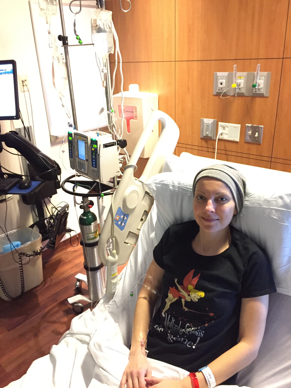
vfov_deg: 61.7
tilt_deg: -21.7
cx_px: 146
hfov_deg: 48.2
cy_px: 194
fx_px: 325
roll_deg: +2.7
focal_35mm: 29
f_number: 2.2
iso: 400
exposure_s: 1/15
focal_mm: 4.15
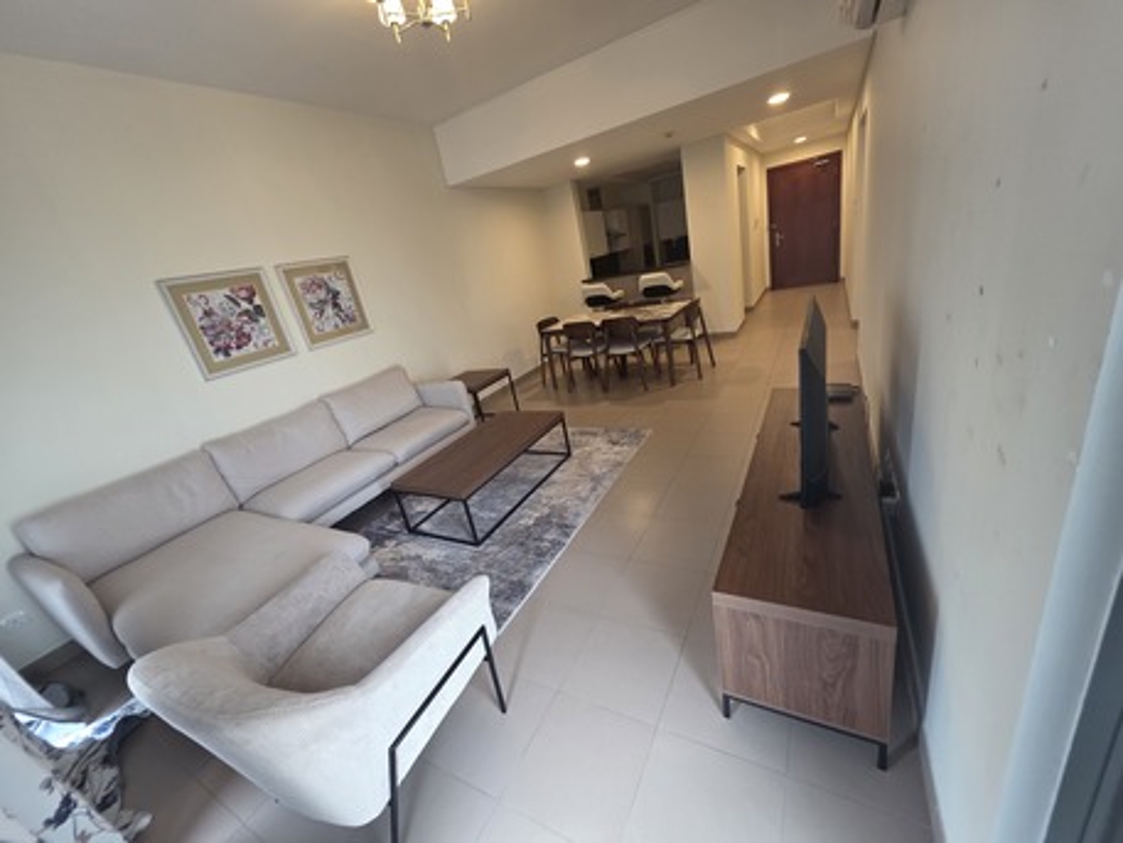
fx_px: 422
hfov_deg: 106.2
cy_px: 422
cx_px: 562
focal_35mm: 13
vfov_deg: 89.9
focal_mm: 2.2
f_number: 1.9
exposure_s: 1/100
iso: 160
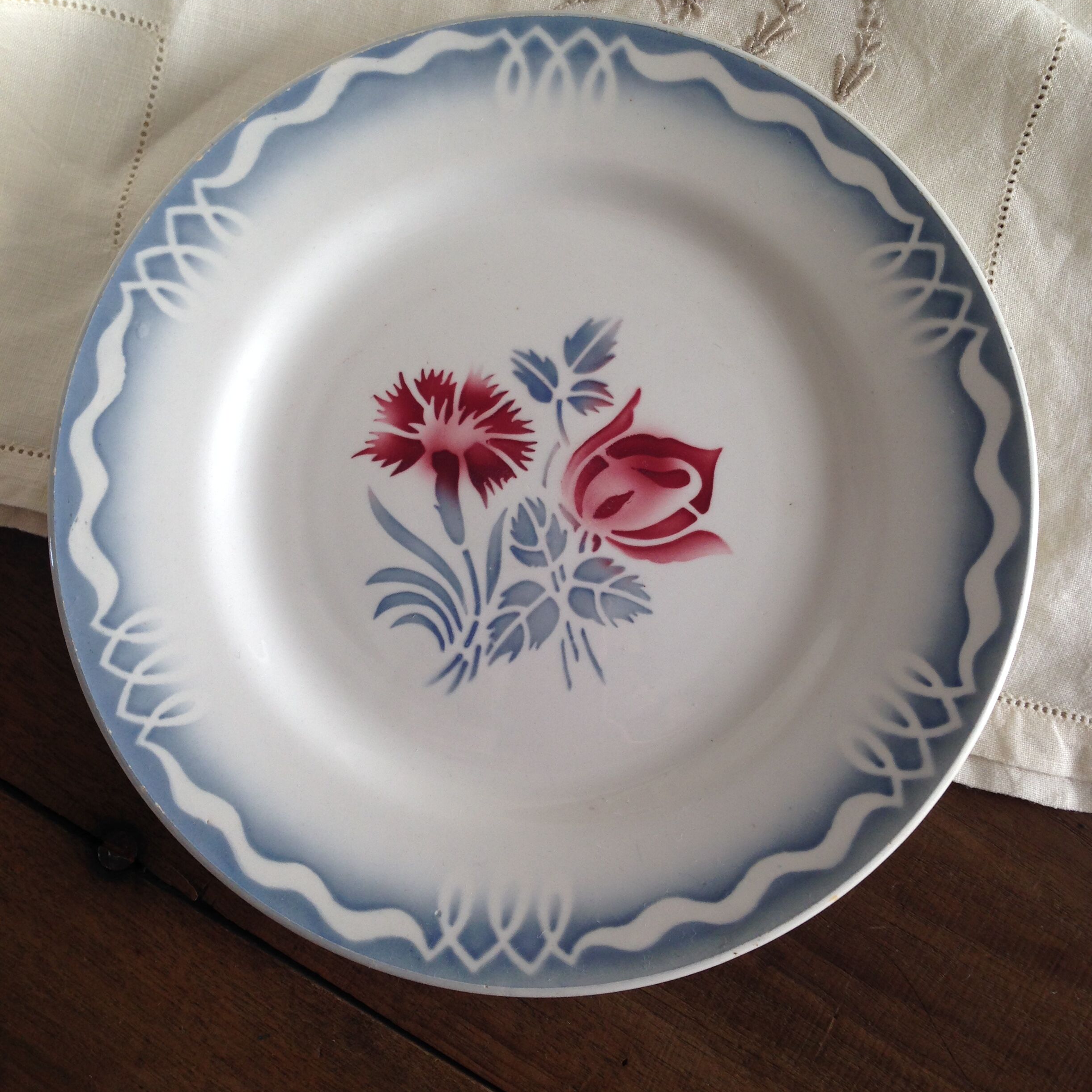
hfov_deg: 42.8
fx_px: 1392
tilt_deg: -82.9
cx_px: 547
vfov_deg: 42.7
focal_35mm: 39
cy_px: 466
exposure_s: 1/60
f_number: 2.4
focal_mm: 4.12
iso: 50
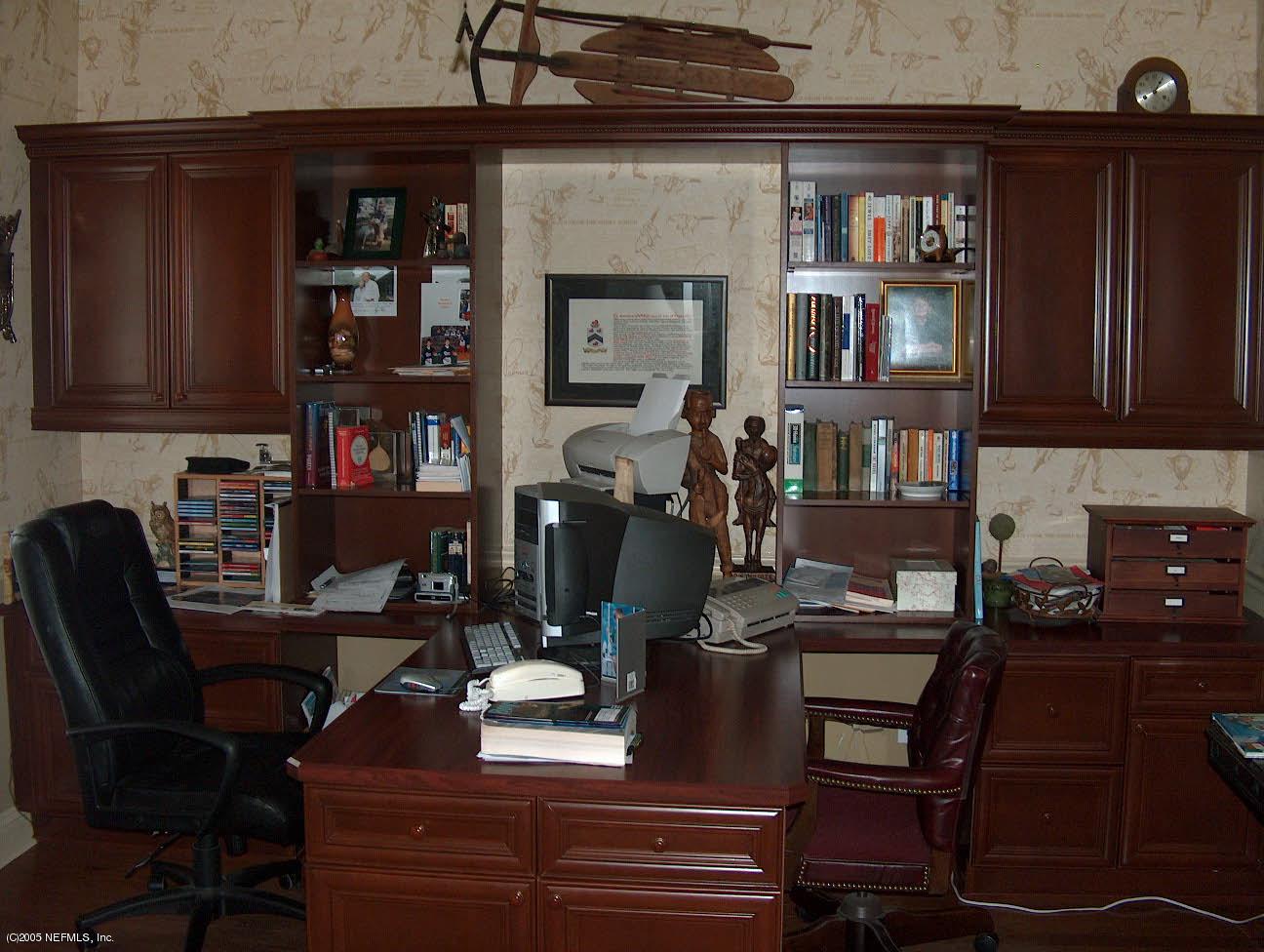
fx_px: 1353
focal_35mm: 37
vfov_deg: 38.8
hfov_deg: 50.1
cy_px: 476
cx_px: 632
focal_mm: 7.6
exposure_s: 1/60
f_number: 2.8
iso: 100
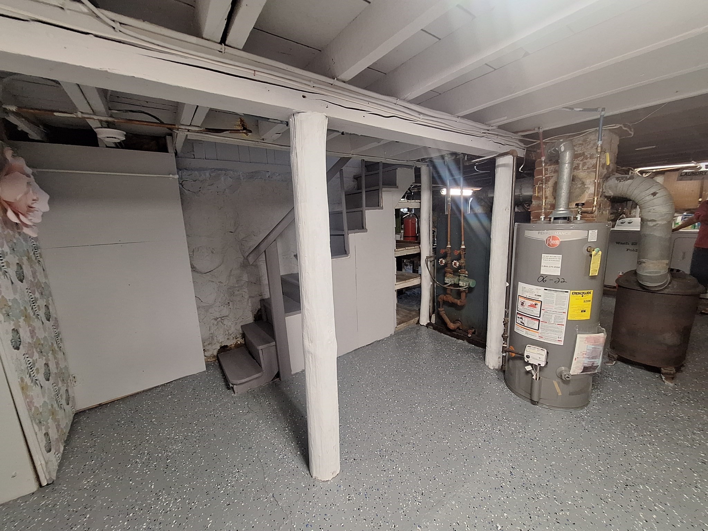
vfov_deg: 89.9
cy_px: 266
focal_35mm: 13
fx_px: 266
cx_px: 354
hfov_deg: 106.2
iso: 200
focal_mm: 1.74
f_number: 2.2
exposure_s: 1/40
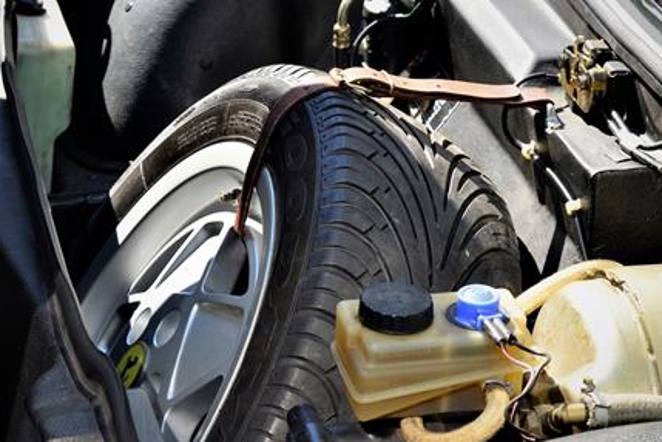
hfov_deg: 16.6
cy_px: 198
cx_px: 298
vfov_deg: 11.1
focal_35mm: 123
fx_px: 2262
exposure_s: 1/100
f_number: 7.1
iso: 100
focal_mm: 55
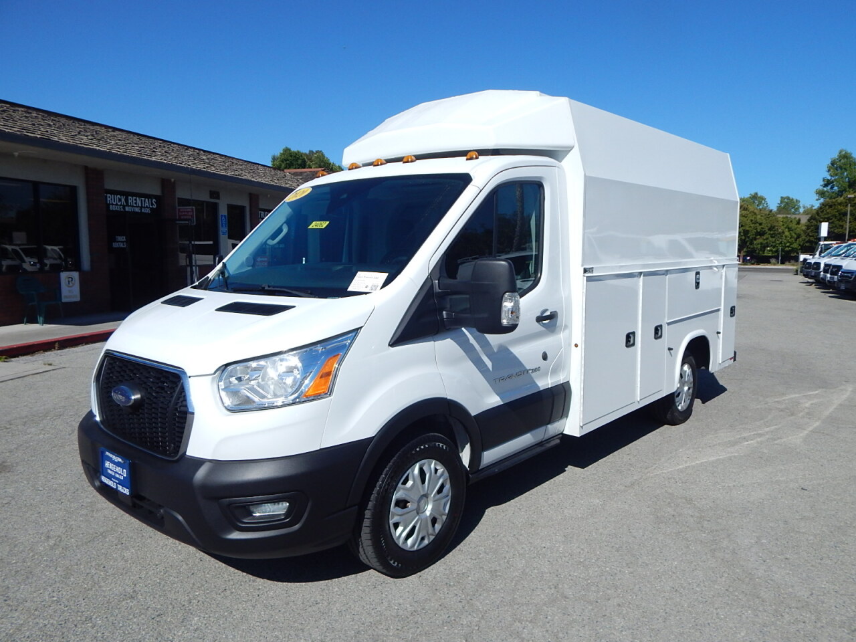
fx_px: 618
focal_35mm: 25
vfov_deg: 54.9
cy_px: 321
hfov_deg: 69.4
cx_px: 428
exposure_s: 1/1250
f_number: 6.1
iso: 125
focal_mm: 4.5
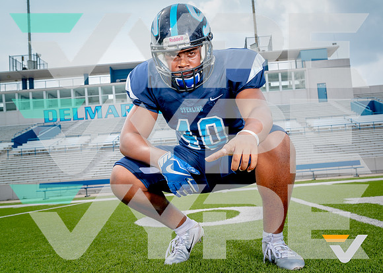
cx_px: 214
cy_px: 139
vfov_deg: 37.9
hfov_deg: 51.3
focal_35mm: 37
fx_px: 398
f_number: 8
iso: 100
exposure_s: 1/125
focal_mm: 33
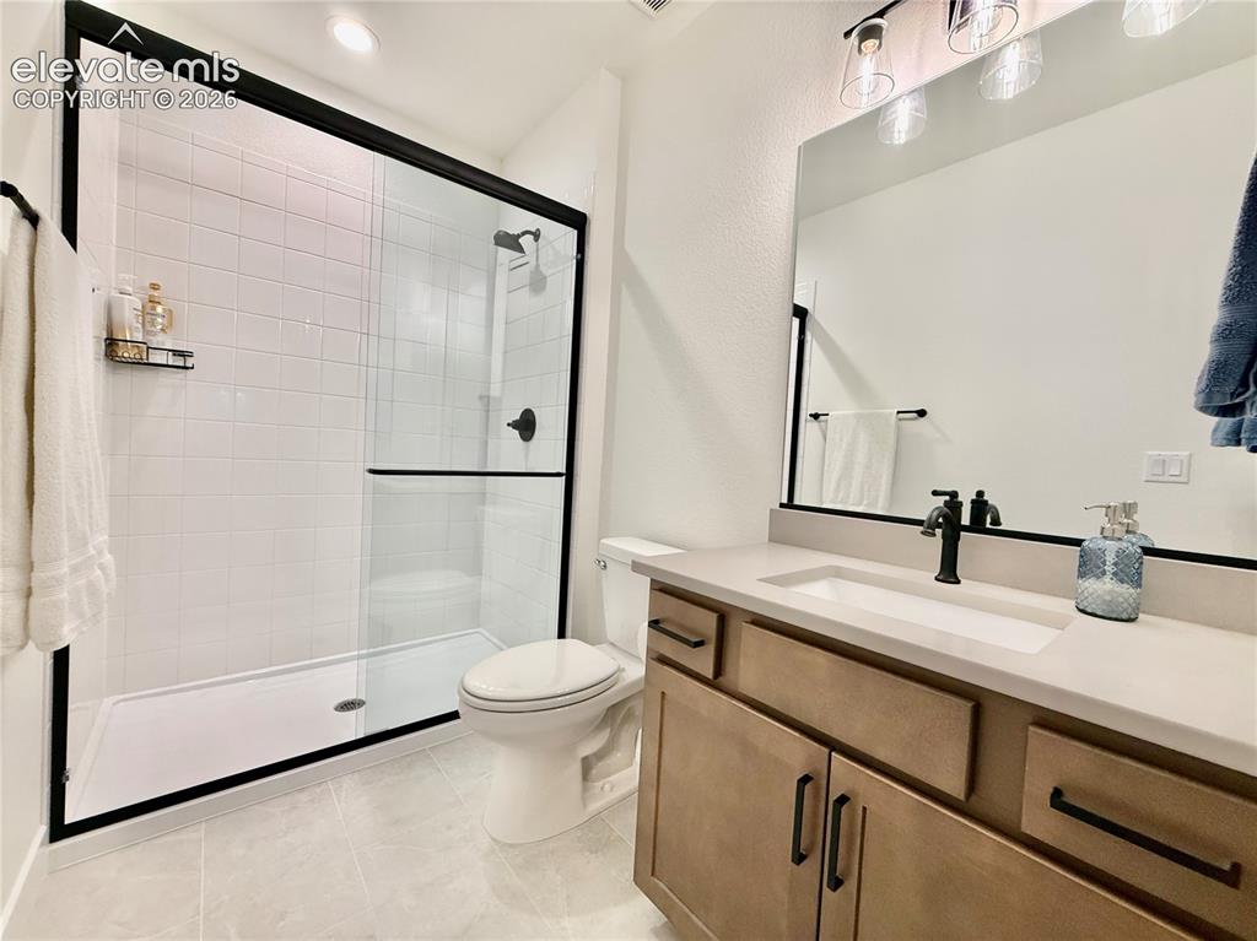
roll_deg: -3.5
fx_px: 508
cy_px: 470
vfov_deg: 85.6
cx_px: 628
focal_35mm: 14
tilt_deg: -0.7
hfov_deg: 102.1
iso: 320
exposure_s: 1/120
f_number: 2.2
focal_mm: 2.22
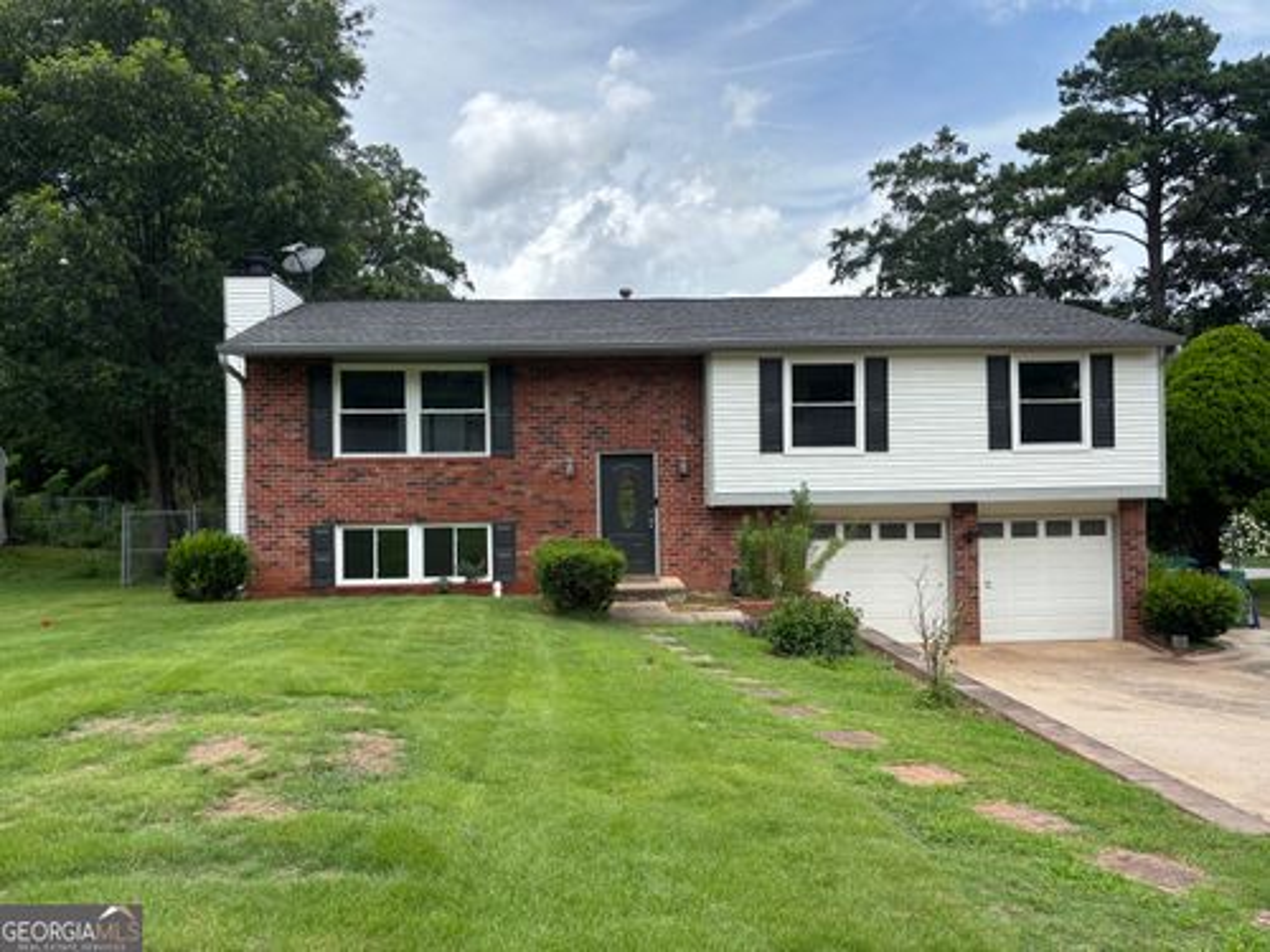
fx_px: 954
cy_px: 476
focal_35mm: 26
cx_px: 635
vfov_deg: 53.1
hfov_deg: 67.3
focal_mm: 5.96
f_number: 1.6
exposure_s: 1/2398
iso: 50
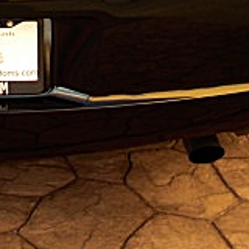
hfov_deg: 13.3
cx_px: -56
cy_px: -104
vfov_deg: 13.1
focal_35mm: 127
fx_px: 1034
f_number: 2.8
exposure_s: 1/100
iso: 100
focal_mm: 6.3
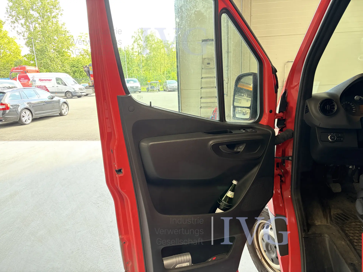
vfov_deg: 53.1
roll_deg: +2.4
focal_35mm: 26
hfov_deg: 67.3
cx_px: 182
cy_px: 136
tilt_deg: -12.0
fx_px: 273
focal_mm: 5.96
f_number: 1.6
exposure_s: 1/60
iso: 320
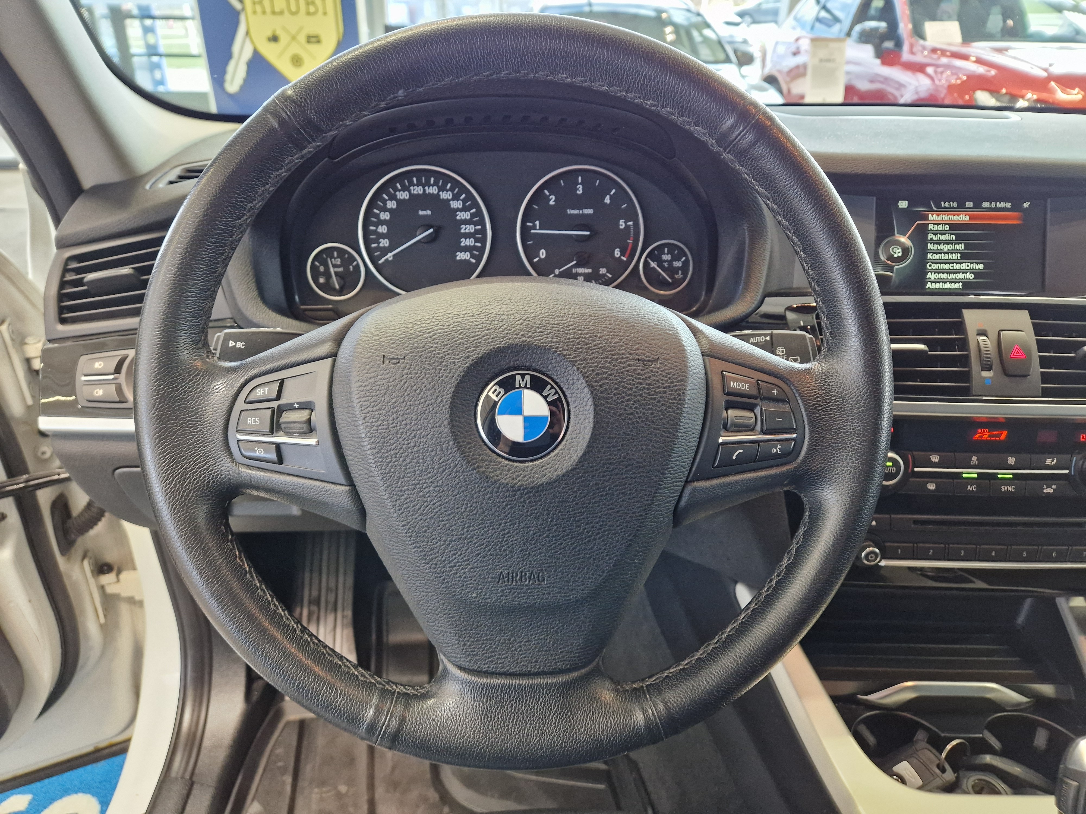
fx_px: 722
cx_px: 543
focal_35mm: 23
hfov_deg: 73.9
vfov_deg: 58.9
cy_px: 407
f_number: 1.8
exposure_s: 1/100
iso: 500
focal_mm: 5.4
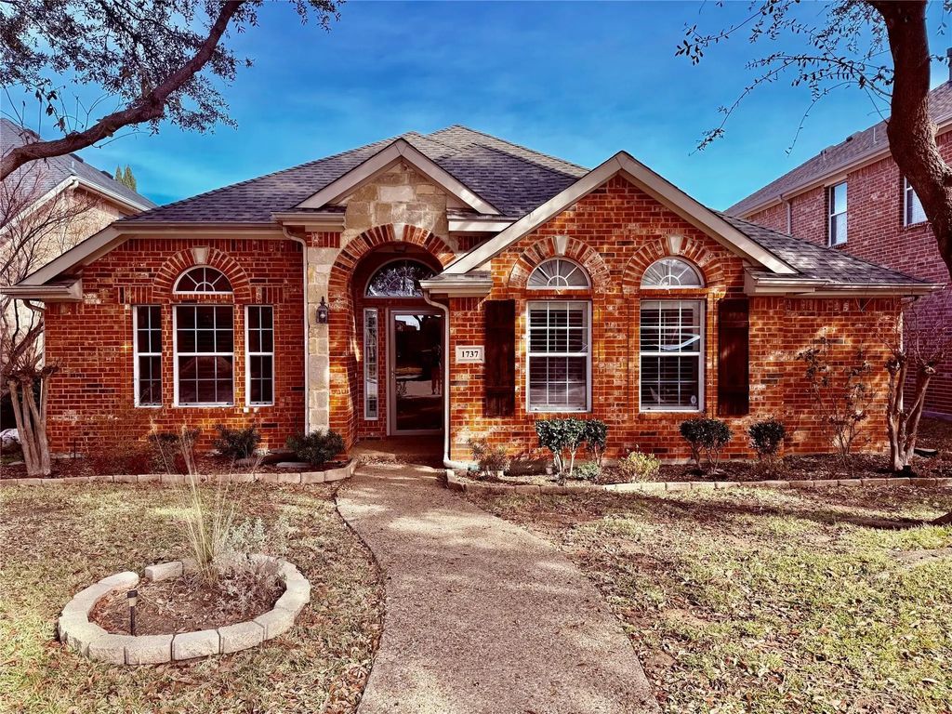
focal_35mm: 24
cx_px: 476
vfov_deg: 56.8
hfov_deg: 71.6
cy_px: 357
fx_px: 660
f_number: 1.78
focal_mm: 6.76
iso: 100
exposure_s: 1/2370
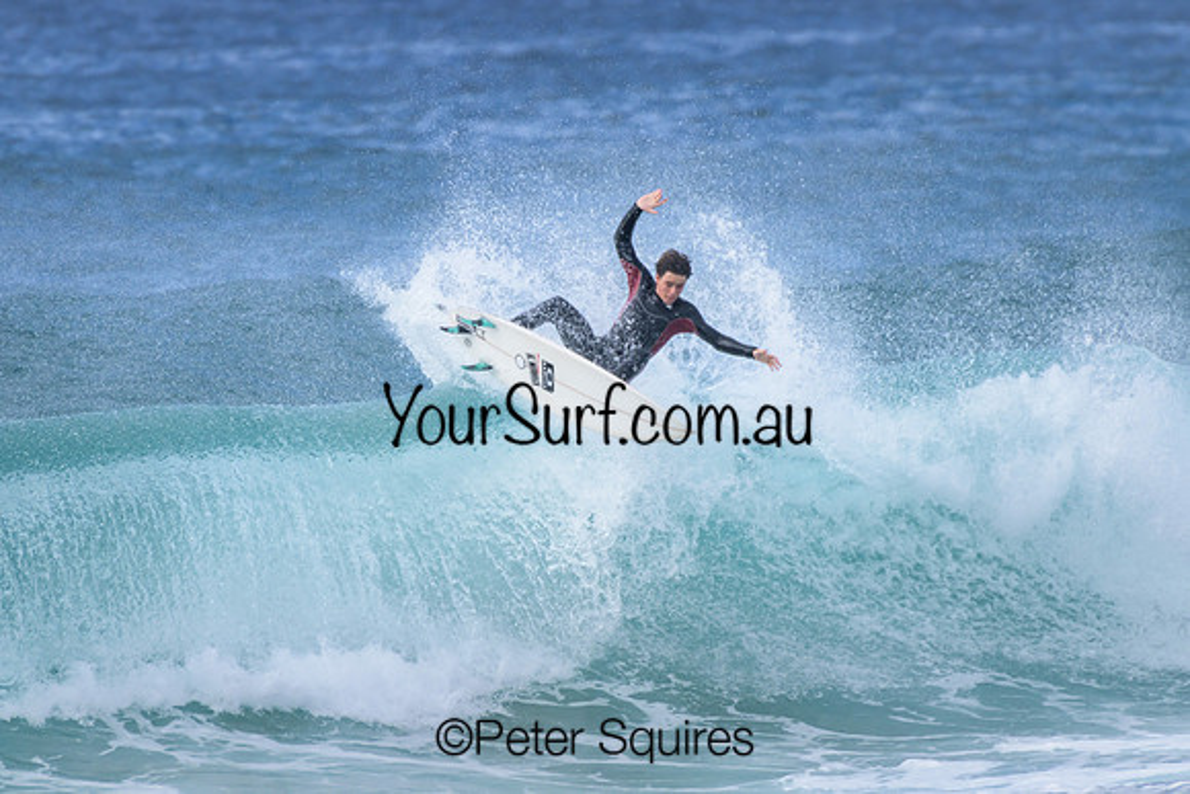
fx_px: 33062
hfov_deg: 2.1
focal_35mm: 1000
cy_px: 397
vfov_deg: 1.4
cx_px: 595
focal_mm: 1000
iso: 1250
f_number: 11
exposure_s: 1/2000
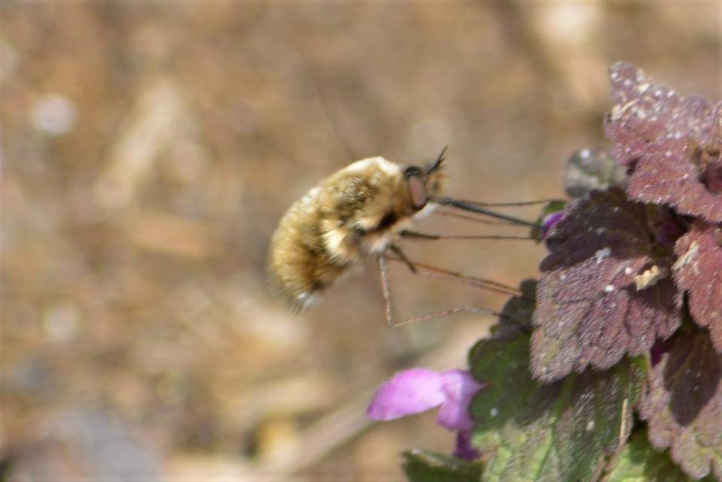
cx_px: 361
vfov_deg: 3.1
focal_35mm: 450
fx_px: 9027
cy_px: 241
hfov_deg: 4.6
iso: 100
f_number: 8
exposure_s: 1/160
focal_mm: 300
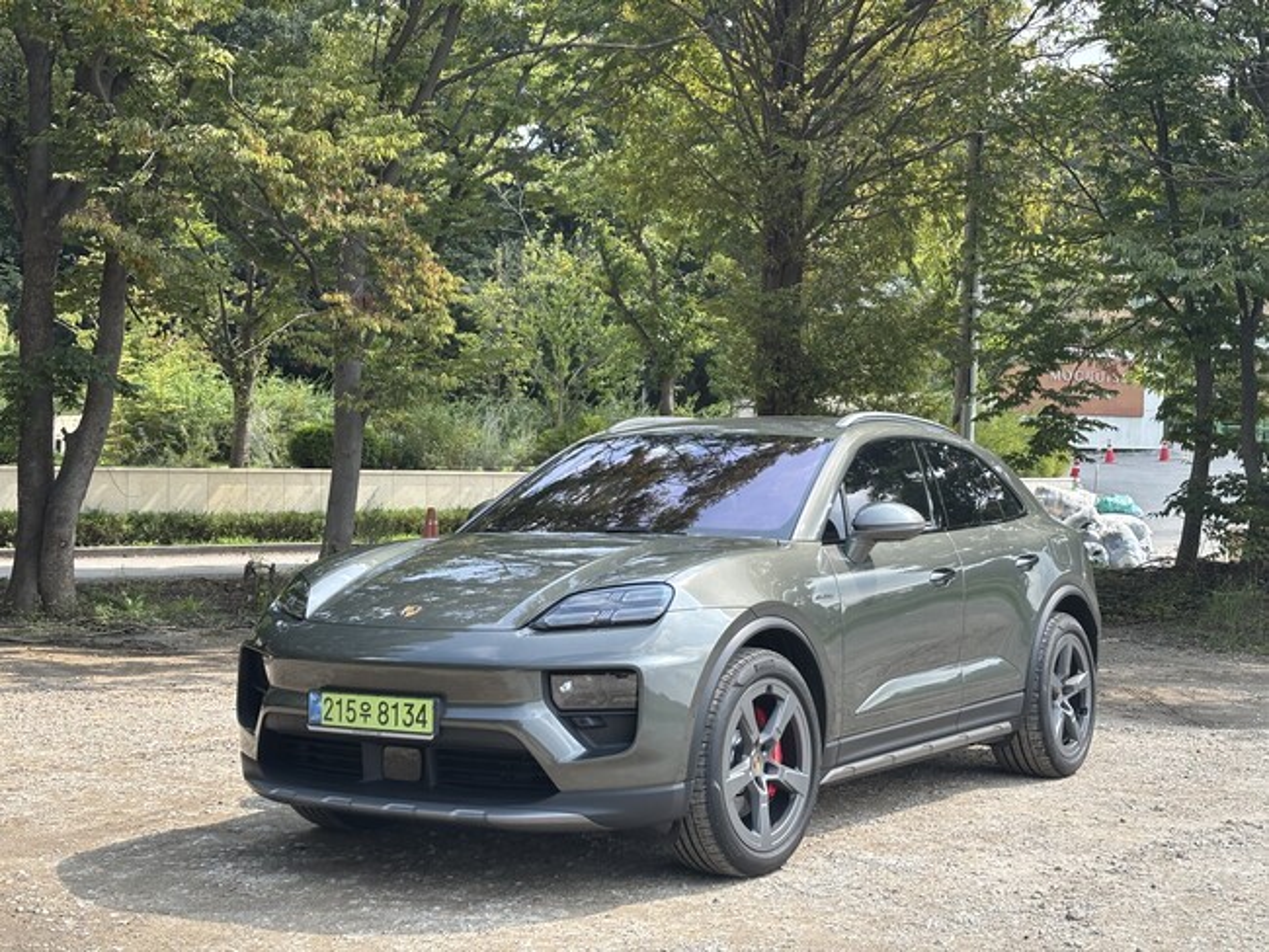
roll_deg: +1.0
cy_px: 476
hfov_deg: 36.8
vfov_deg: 28.1
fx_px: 1907
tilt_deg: +3.5
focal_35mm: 52
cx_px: 634
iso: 32
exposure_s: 1/752
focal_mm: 5.96
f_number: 1.6
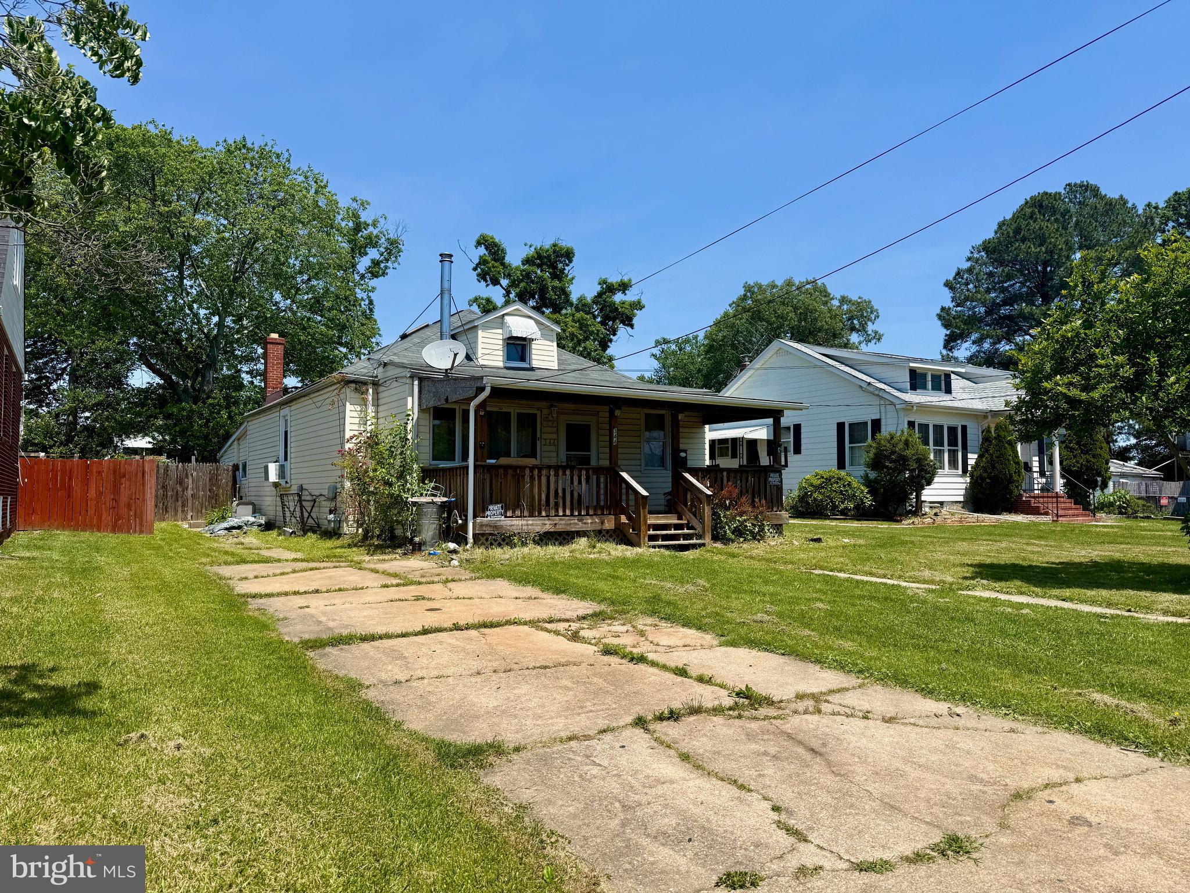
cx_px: 595
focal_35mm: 24
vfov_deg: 56.8
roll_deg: +0.1
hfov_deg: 71.6
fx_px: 825
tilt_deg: +3.6
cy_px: 446
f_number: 1.78
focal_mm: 6.76
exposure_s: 1/5319
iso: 80
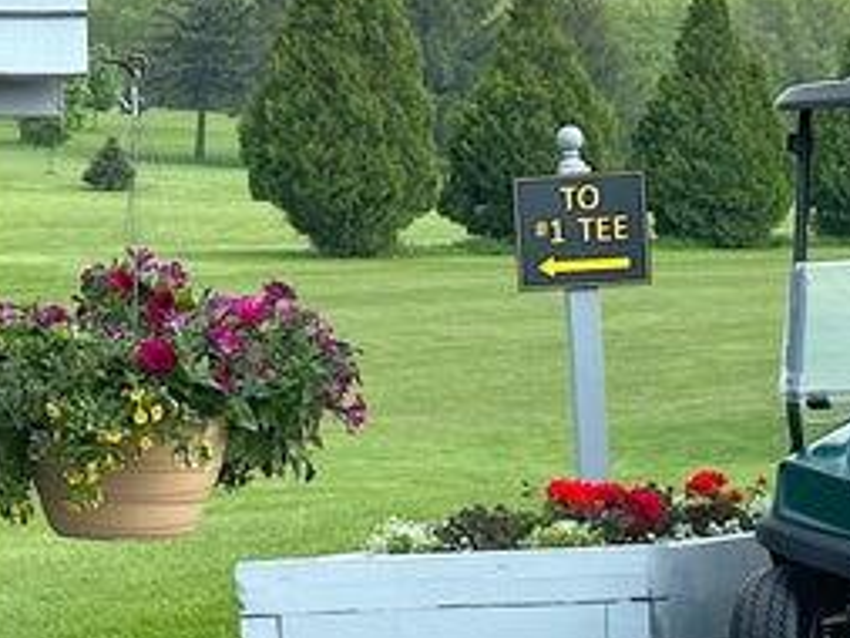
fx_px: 3980
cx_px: -113
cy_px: 339
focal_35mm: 162
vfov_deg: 9.2
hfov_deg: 12.0
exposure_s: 1/2732
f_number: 1.78
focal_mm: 6.86
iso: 64
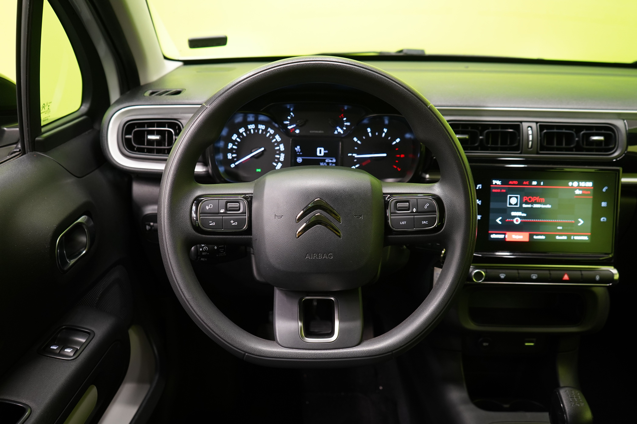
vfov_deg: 45.0
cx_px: 318
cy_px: 212
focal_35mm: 29
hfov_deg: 63.7
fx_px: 513
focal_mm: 29
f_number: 5
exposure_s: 1/20
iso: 1250
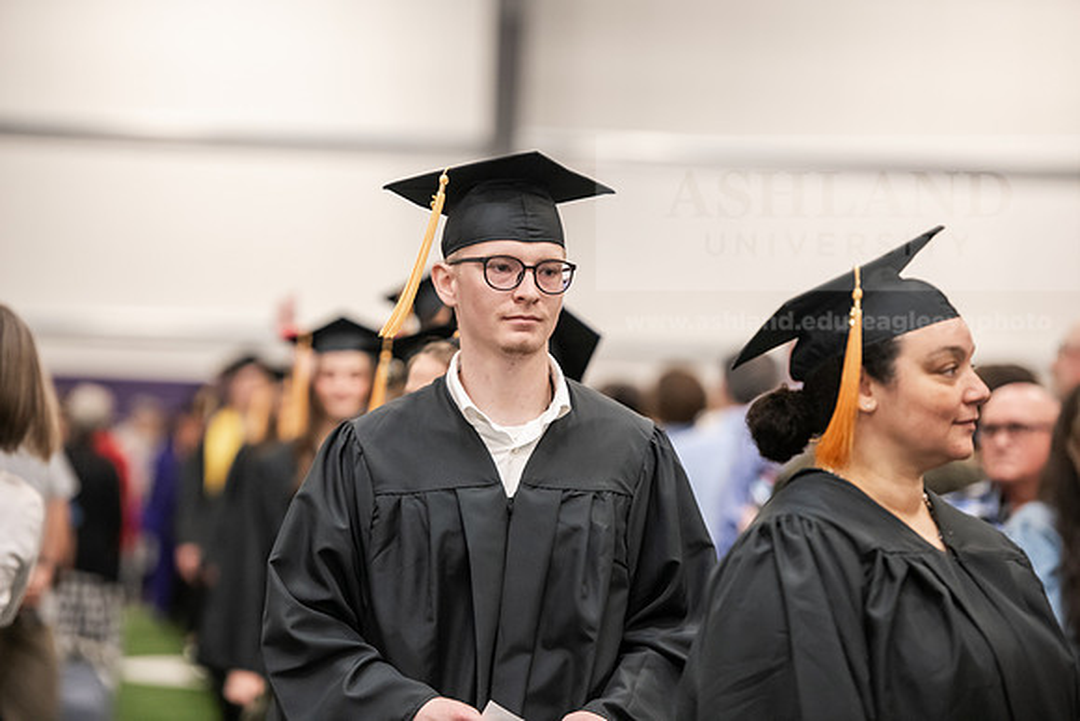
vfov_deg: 8.6
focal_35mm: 160
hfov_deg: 12.8
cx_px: 540
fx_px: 4801
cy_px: 360
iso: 2500
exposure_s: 1/200
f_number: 3.2
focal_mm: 160
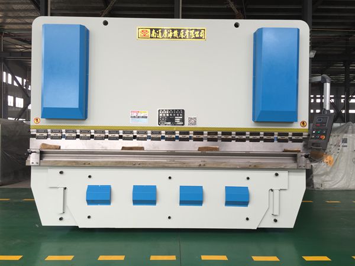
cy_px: 133
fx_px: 297
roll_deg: -1.3
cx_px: 178
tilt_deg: -0.2
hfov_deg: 61.7
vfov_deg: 48.2
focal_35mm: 29
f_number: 2.2
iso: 32
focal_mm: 4.15
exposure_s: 1/60
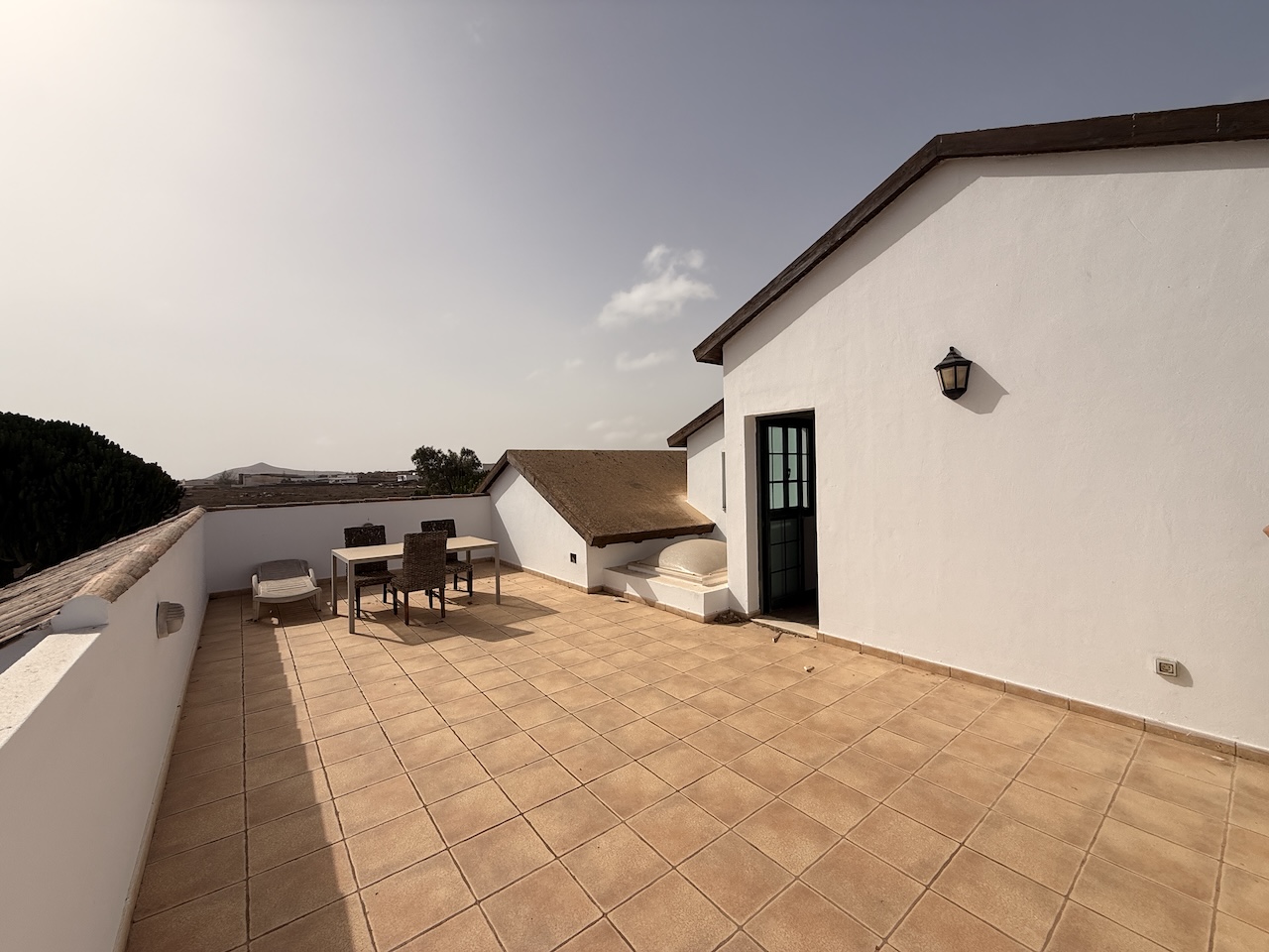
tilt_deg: -0.4
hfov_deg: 102.1
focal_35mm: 14
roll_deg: +1.4
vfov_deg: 85.7
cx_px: 634
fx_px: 513
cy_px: 476
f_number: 2.2
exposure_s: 1/6173
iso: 50
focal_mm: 2.22
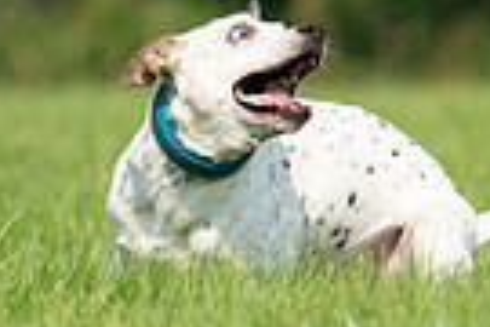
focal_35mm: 1691
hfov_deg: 1.2
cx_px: 661
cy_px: -238
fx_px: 23015
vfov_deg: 0.8
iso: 1600
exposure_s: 1/4000
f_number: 6.3
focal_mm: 394
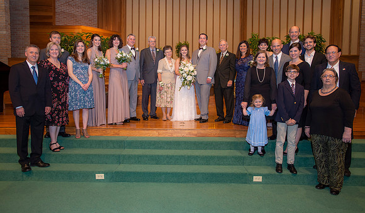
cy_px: 96
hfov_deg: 70.3
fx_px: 259
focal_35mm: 27
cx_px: 179
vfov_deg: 44.7
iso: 800
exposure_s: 1/160
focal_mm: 24
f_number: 3.5
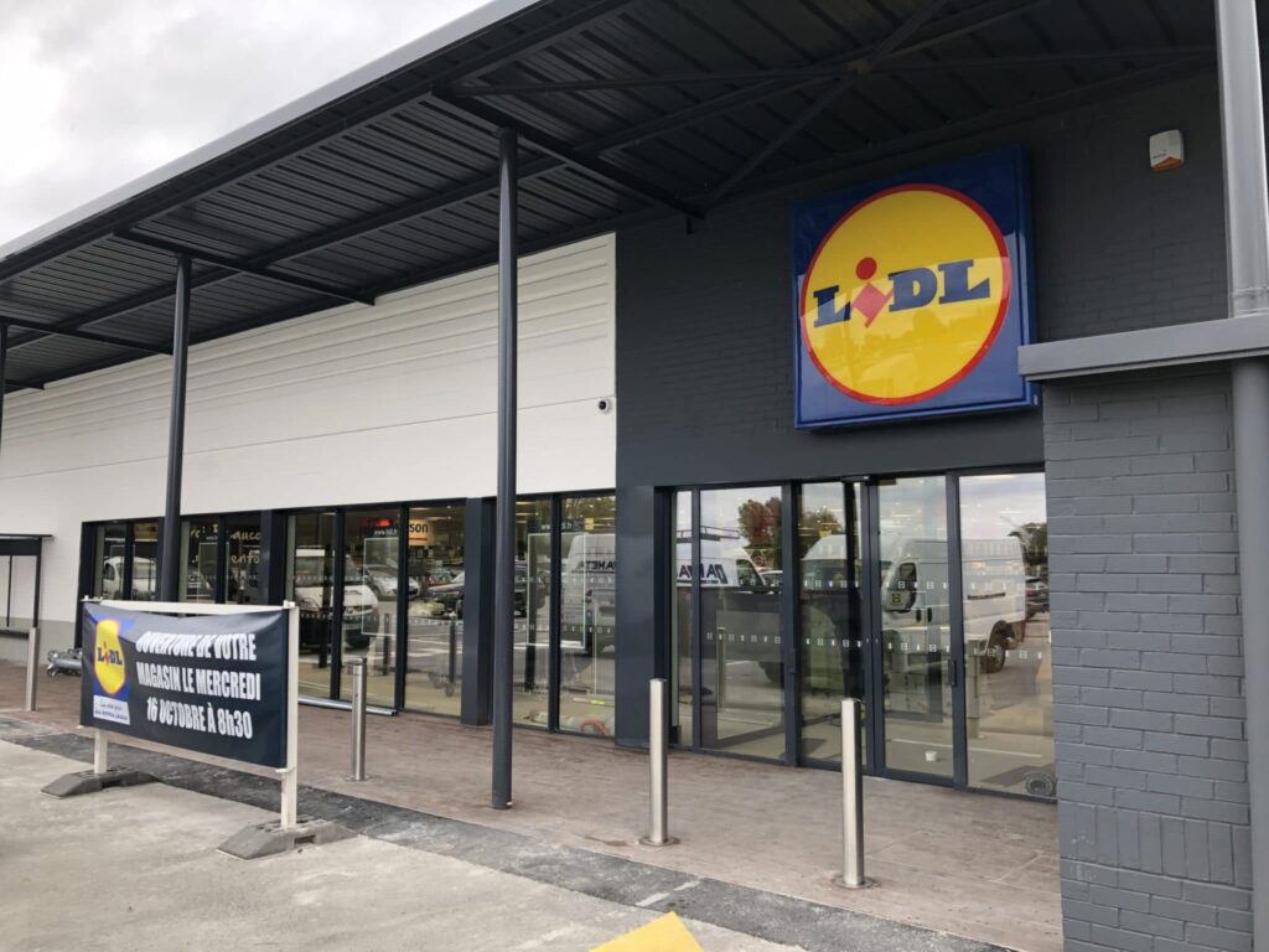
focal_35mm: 28
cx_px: 634
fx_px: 1026
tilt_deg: +6.8
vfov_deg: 49.7
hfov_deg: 63.4
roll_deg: -0.3
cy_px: 476
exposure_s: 1/151
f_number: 1.8
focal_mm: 3.99
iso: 20
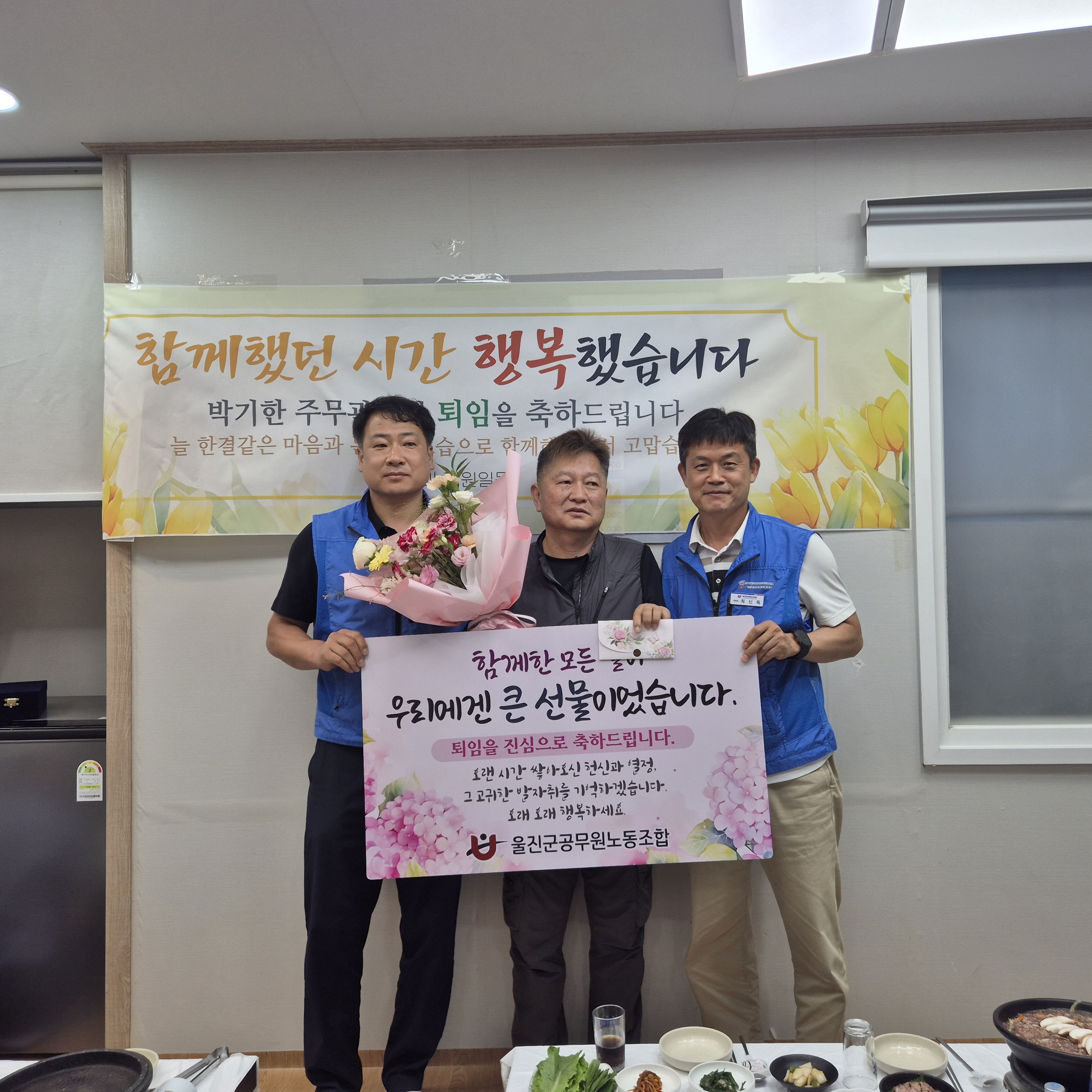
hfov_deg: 57.3
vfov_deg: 57.3
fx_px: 999
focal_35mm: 28
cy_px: 533
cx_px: 579
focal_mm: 5.4
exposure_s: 1/199
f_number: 1.8
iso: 25
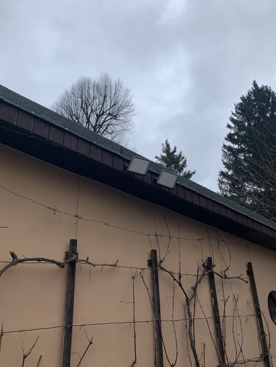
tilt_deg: +24.9
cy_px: 184
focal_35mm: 26
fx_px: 276
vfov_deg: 67.3
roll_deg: +2.3
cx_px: 138
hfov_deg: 53.1
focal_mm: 4.25
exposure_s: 1/1250
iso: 25
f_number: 1.8
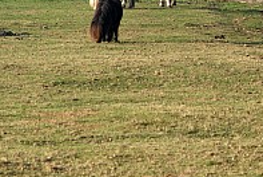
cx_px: 164
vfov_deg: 3.6
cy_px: 7
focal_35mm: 384
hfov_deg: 5.4
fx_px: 2810
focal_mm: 112
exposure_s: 1/180
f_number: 4.8
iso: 100
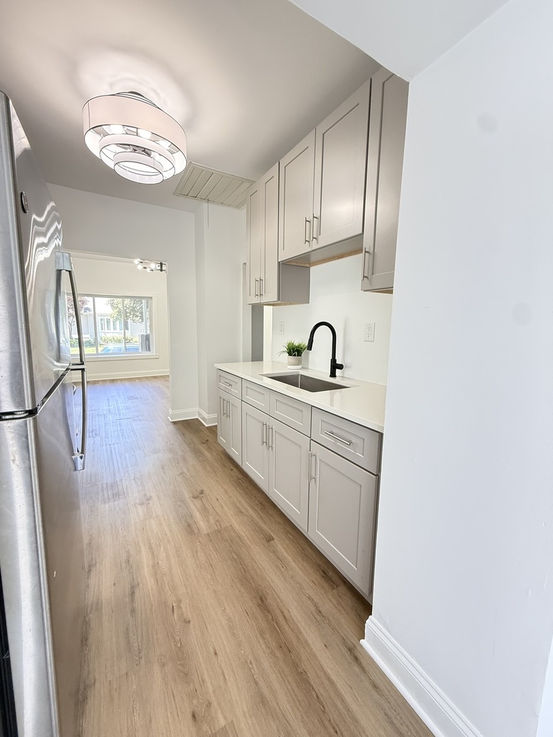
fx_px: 298
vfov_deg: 102.1
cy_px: 368
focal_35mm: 14
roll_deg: -0.2
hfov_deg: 85.7
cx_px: 276
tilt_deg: -6.9
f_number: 2.2
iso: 320
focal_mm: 2.22
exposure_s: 1/96
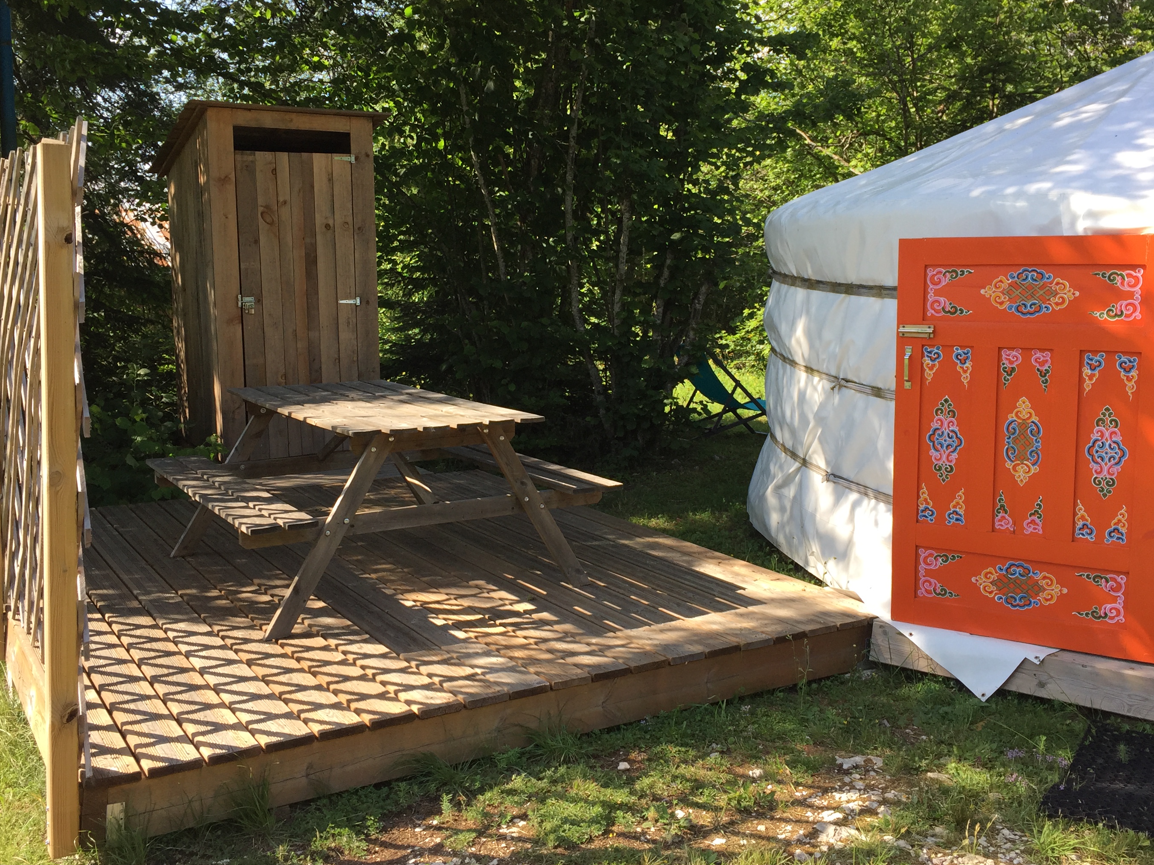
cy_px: 387
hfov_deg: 52.6
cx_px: 573
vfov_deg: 40.6
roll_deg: +0.2
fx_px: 1167
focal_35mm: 35
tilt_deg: -7.1
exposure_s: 1/618
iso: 32
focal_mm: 4.15
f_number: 2.2
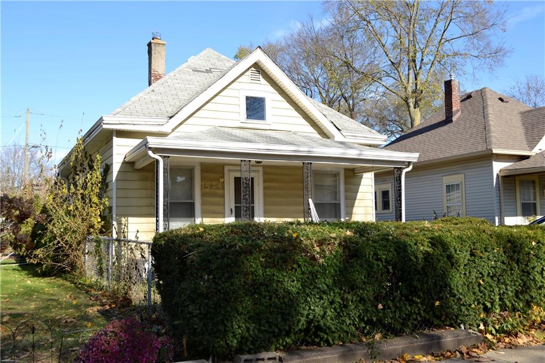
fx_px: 590
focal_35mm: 39
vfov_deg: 34.2
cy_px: 182
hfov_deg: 49.6
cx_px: 272
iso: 100
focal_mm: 26
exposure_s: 1/200
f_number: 7.1
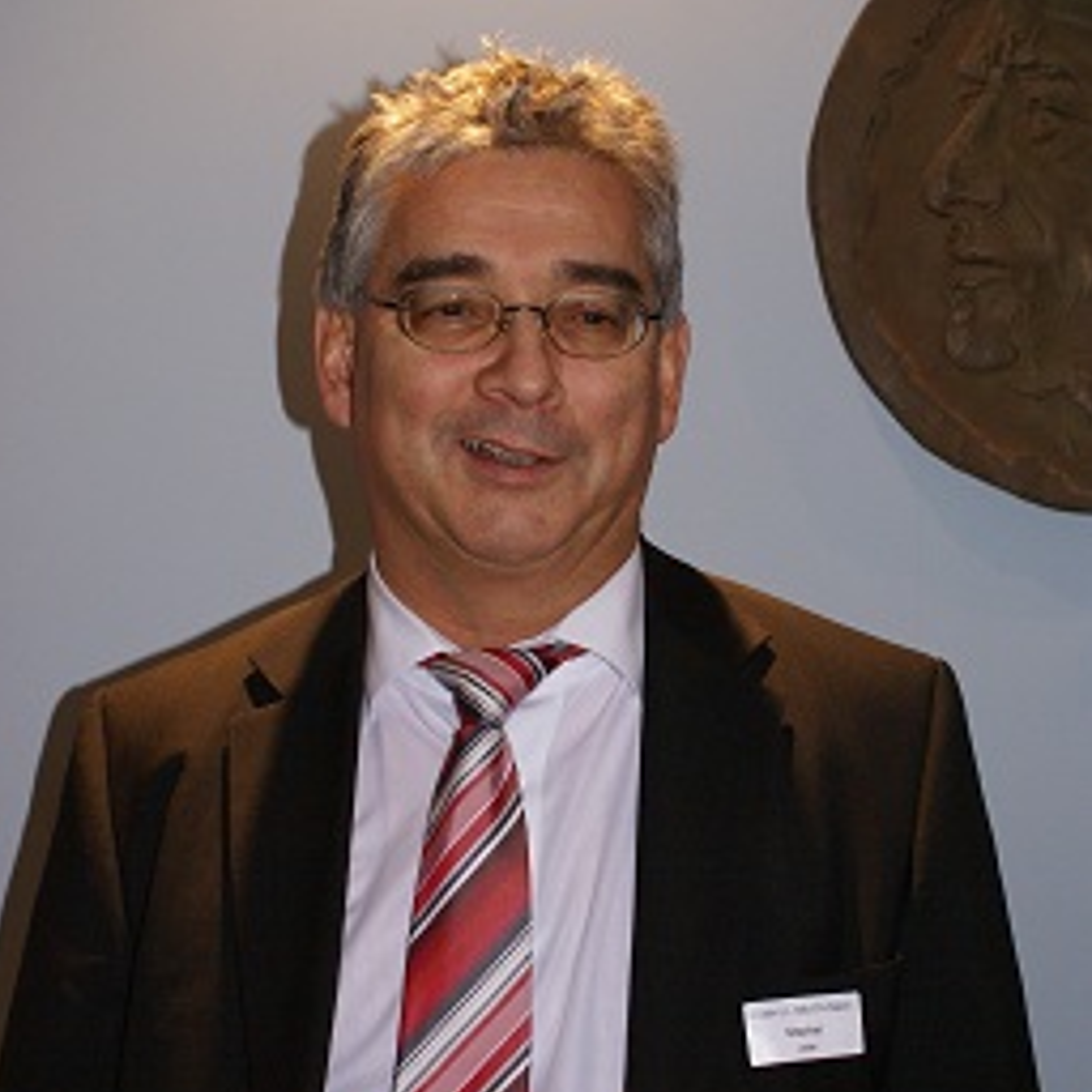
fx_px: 2414
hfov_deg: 25.5
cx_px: 542
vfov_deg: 25.5
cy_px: 482
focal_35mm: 68
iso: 400
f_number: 5.6
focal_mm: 35
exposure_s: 1/60
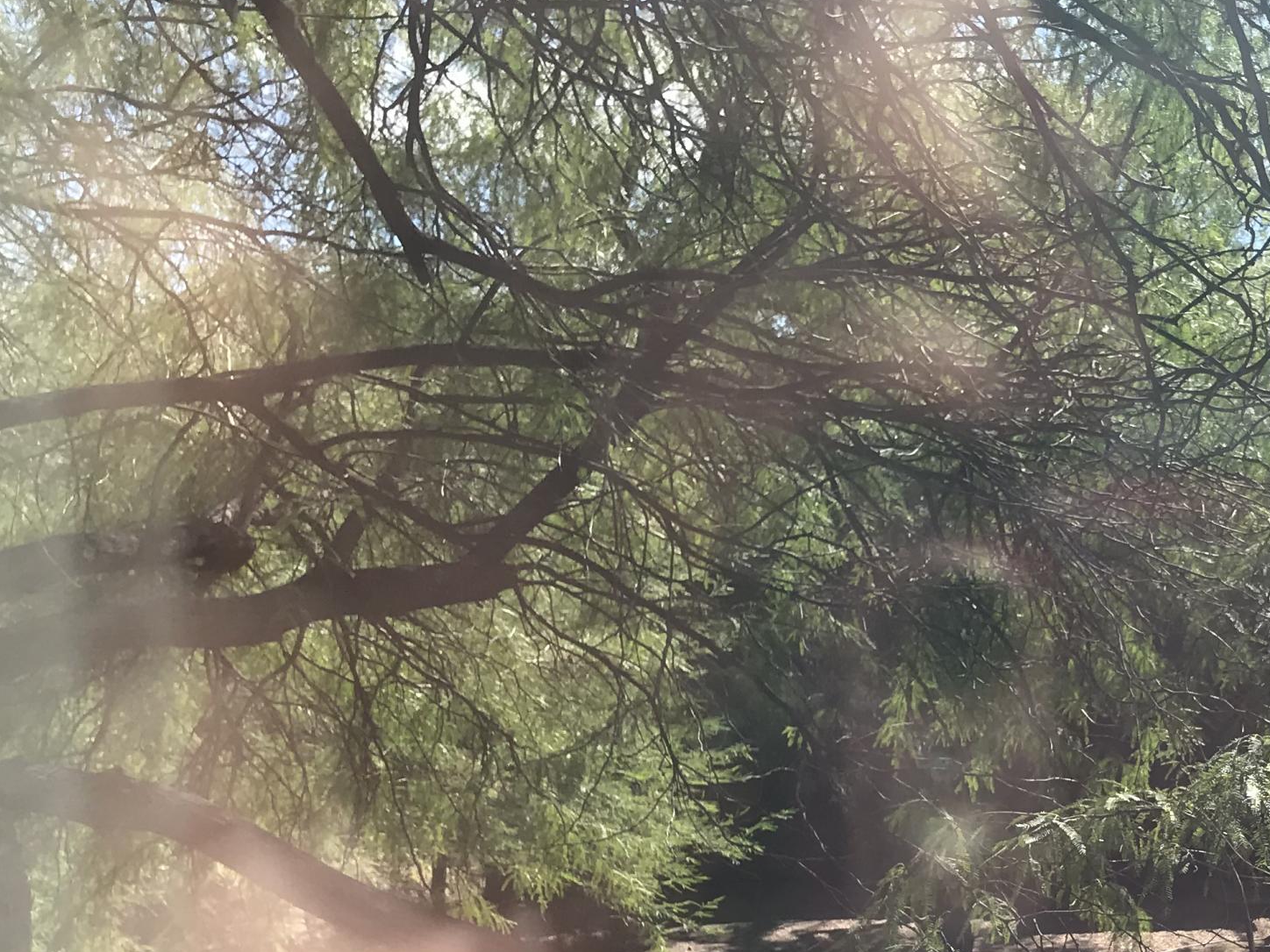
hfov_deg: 31.7
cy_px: 855
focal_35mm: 58
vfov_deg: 24.5
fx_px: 2128
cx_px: 1132
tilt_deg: -3.7
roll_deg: -0.9
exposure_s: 1/1294
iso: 20
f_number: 1.8
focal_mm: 3.99
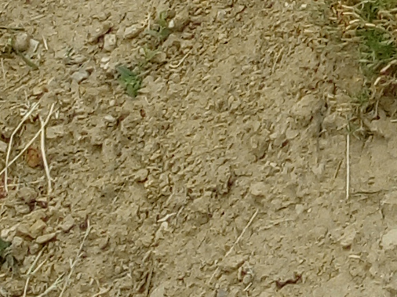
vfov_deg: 6.2
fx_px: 2545
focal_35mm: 222
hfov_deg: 8.5
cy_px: -570
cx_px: 774
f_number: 2
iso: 118
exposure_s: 1/399
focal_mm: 3.5
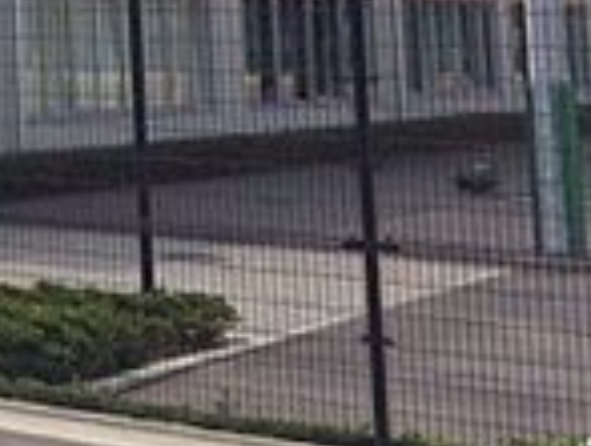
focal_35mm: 118
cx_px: -547
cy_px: -269
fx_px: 2020
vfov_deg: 11.9
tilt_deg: +7.0
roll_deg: -1.2
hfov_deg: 14.2
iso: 40
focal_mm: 4.15
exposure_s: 1/4566
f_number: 2.2
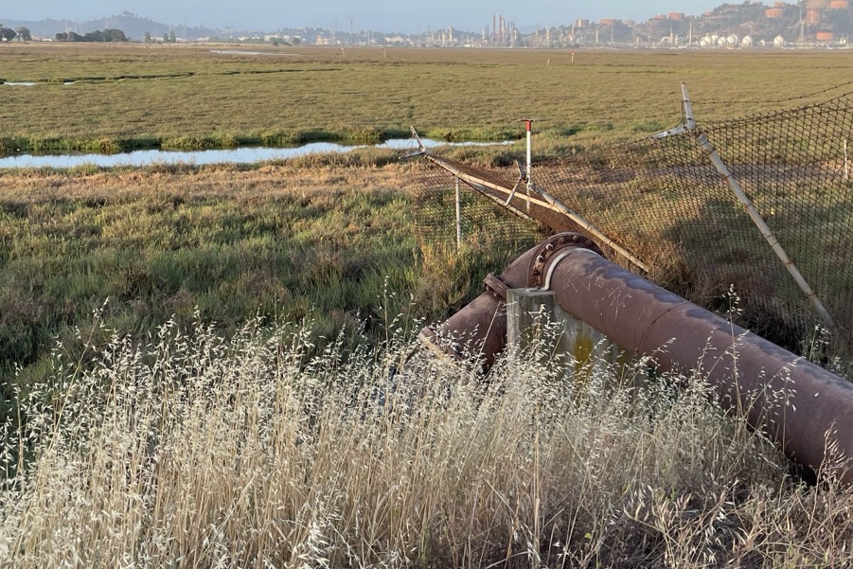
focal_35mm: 48
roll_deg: +0.4
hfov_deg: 40.7
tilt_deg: -9.9
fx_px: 1137
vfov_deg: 28.1
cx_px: 547
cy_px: 250
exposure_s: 1/836
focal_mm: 4.2
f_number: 1.6
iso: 32
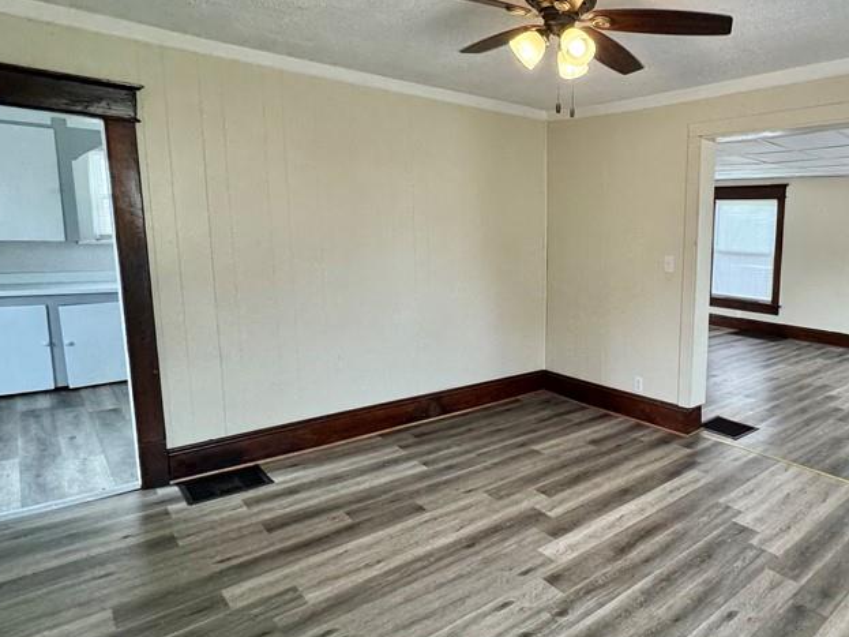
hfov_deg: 68.3
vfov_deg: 58.8
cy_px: 303
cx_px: 654
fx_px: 564
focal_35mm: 23
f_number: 2.2
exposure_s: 1/120
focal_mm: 2.22
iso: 160
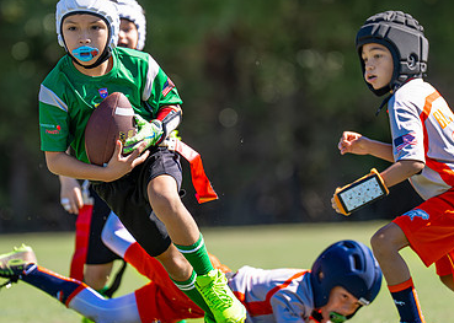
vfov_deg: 2.9
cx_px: 164
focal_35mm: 489
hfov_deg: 4.1
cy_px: 121
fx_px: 6301
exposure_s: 1/2000
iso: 200
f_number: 2.8
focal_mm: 200
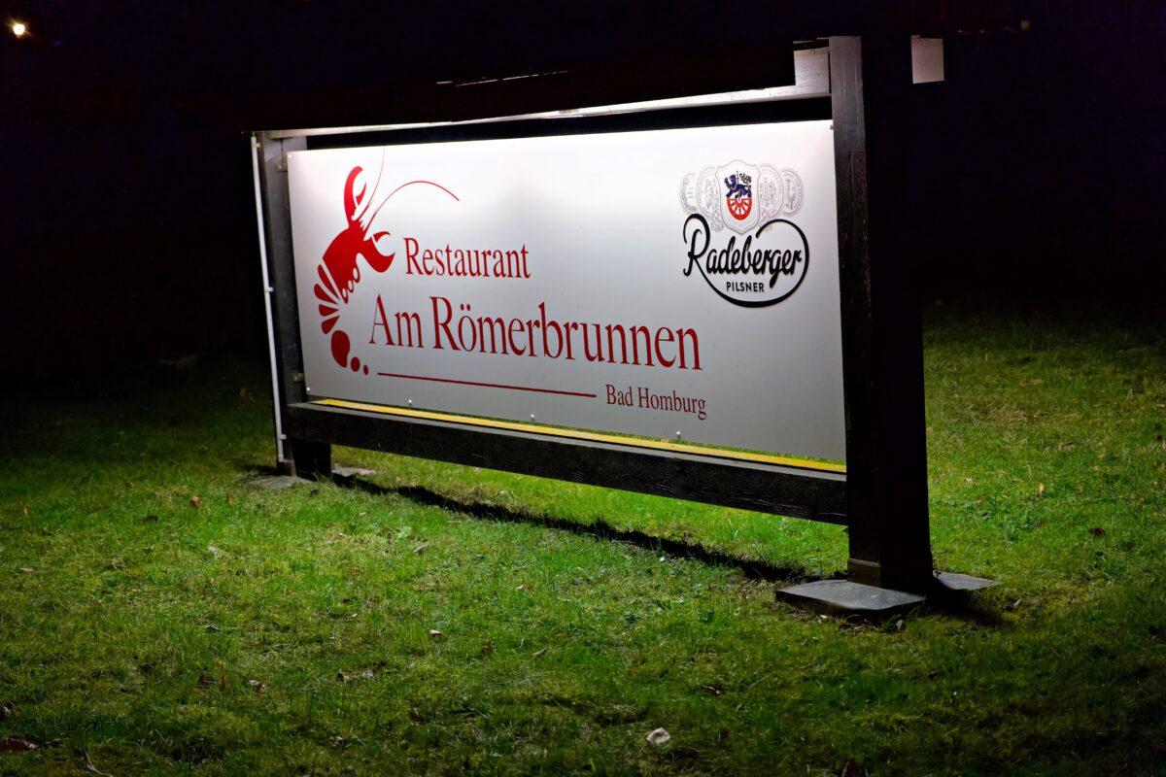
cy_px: 388
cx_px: 583
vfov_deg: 19.5
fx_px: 2267
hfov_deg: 28.8
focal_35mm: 70
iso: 8000
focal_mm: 70
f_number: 4
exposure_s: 1/80
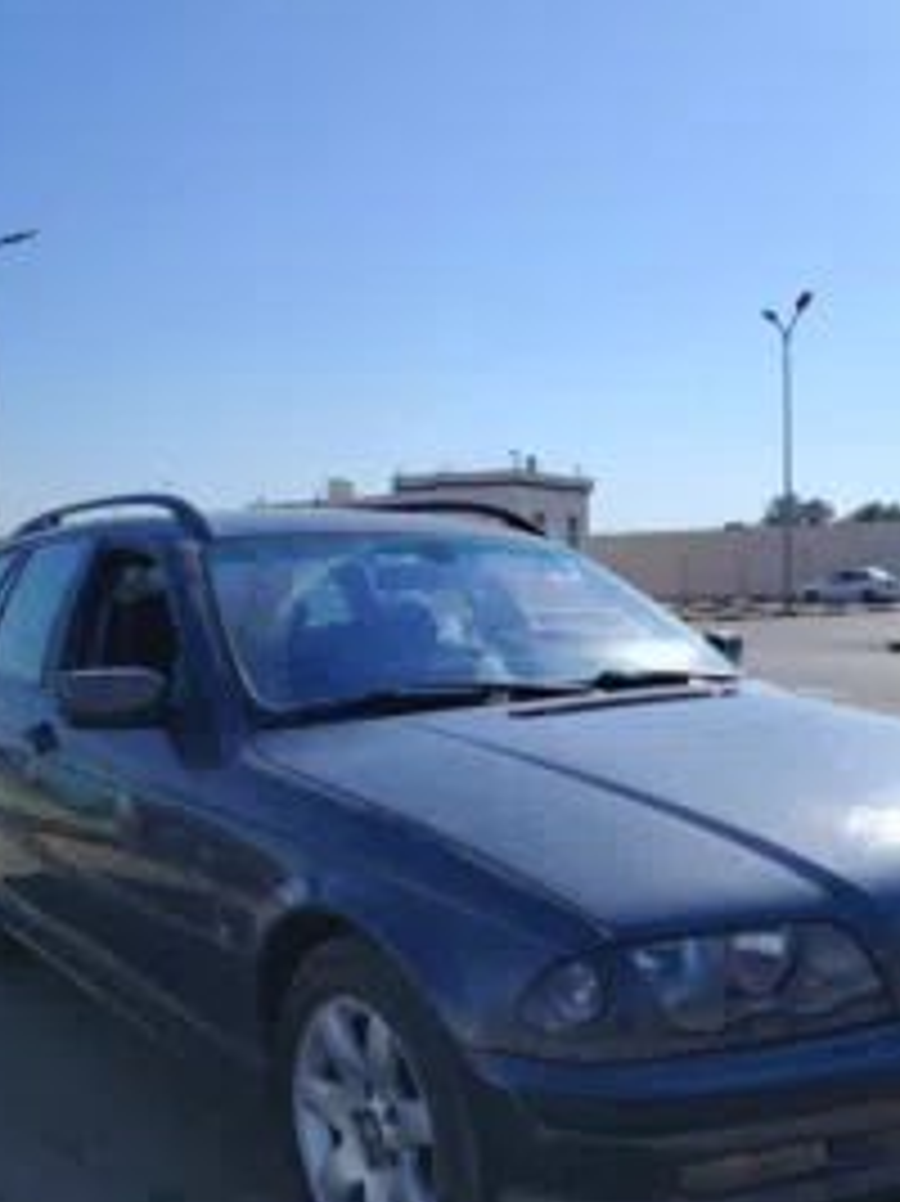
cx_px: 644
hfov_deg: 38.9
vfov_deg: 51.0
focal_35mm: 36
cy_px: 734
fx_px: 1249
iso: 100
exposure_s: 1/1380
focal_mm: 5.25
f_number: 1.75
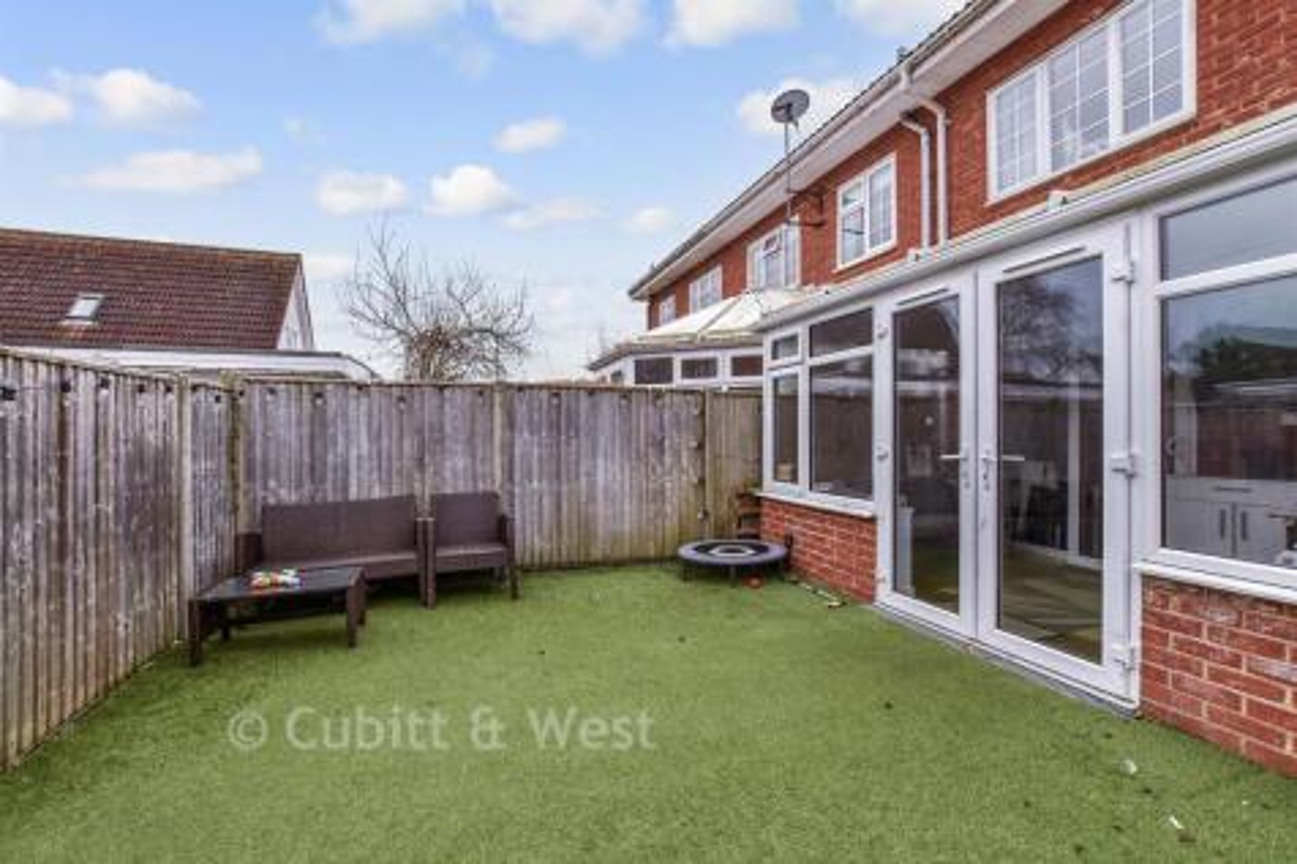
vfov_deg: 77.3
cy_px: 432
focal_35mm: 15
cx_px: 648
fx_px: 540
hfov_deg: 100.4
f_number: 8
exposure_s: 1/250
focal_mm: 10
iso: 400
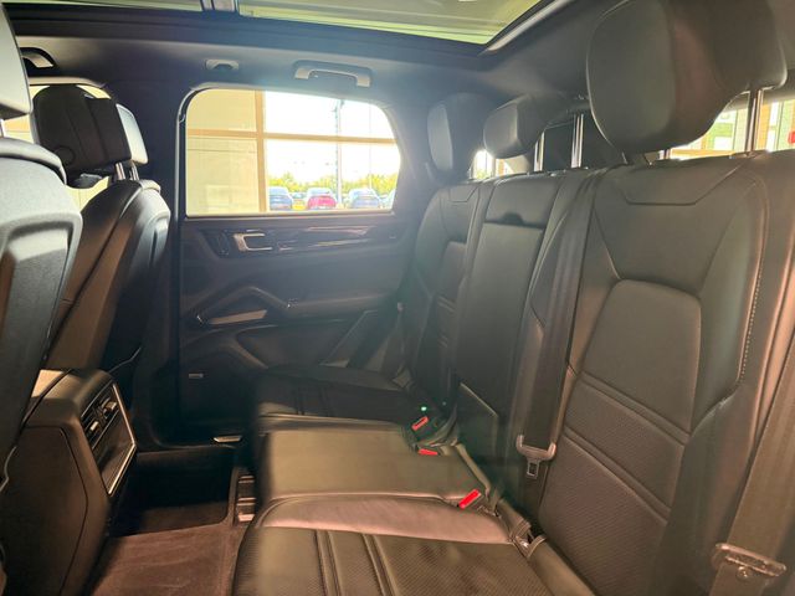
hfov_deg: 71.6
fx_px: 551
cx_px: 398
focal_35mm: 24
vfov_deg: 56.8
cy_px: 298
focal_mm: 6.76
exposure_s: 1/40
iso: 640
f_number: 1.78
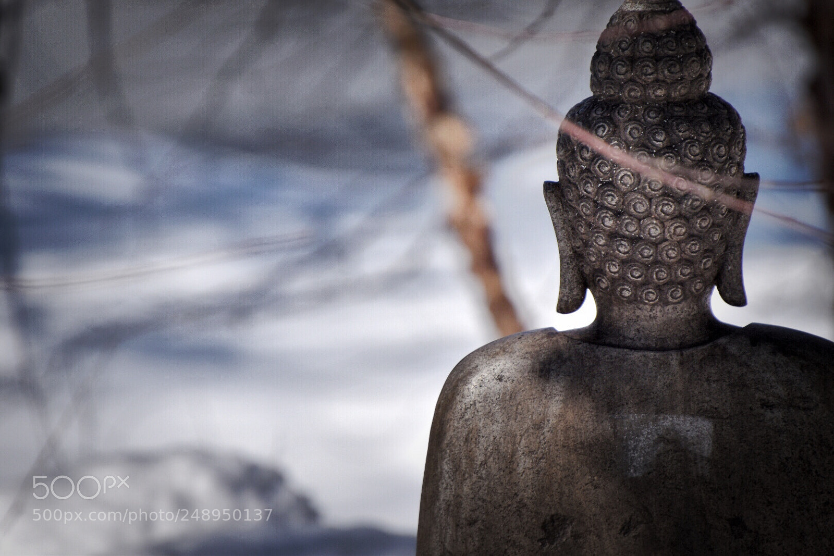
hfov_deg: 3.4
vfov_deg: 2.3
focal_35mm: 600
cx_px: 417
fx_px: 13900
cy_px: 278
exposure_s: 1/800
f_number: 7.1
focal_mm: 400
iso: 200
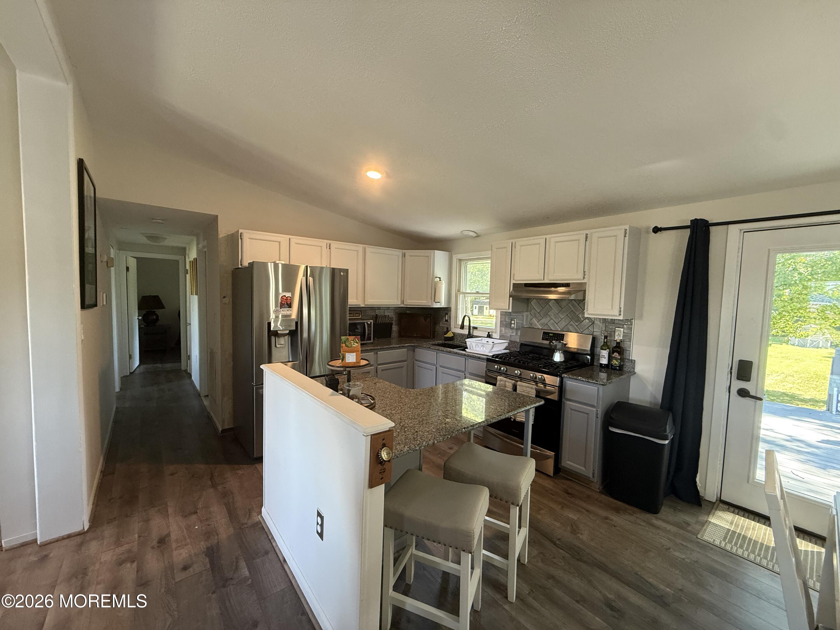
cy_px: 315
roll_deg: -1.6
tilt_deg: -3.0
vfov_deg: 85.7
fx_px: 340
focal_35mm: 14
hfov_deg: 102.1
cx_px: 420
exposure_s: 1/60
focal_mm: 2.22
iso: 320
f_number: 2.2
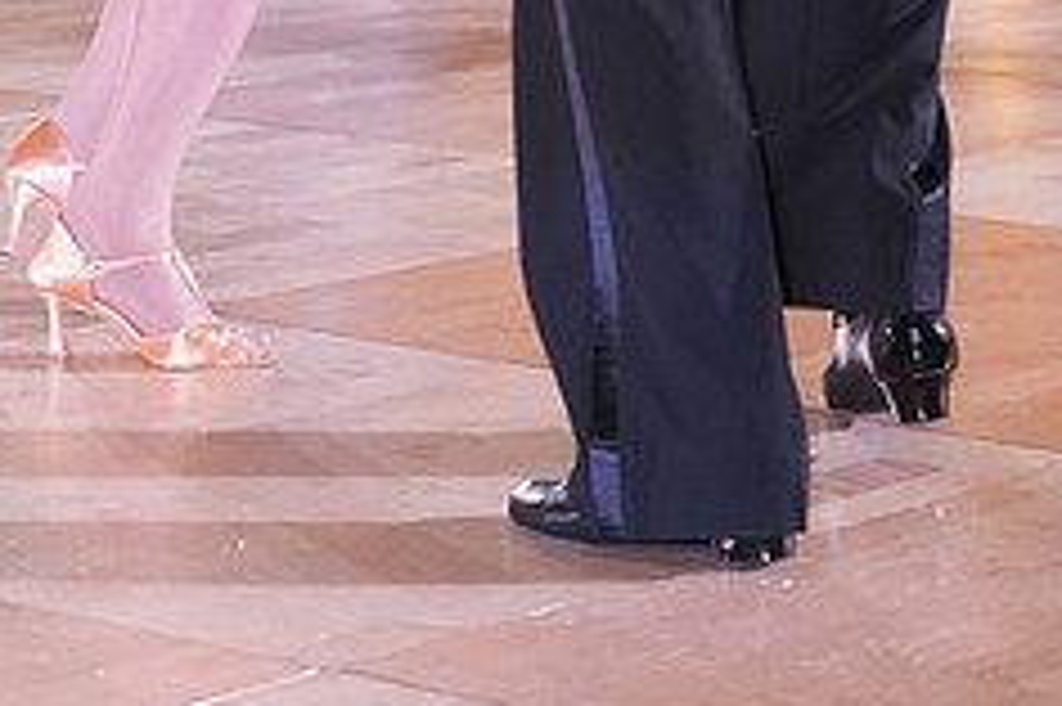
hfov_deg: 12.0
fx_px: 5070
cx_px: 506
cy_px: -283
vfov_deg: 7.8
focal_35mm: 172
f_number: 4
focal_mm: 70
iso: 3200
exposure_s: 1/250
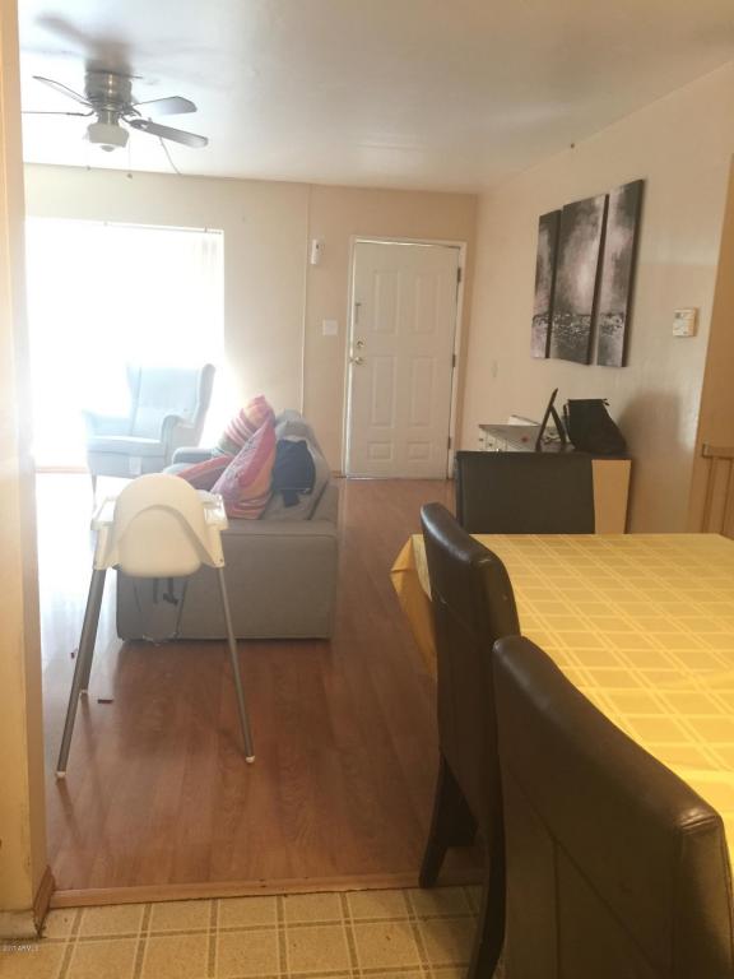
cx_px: 367
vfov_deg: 61.7
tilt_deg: -10.9
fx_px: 820
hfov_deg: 48.2
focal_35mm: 29
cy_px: 490
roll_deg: -2.5
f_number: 2.2
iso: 100
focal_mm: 4.15
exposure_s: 1/15
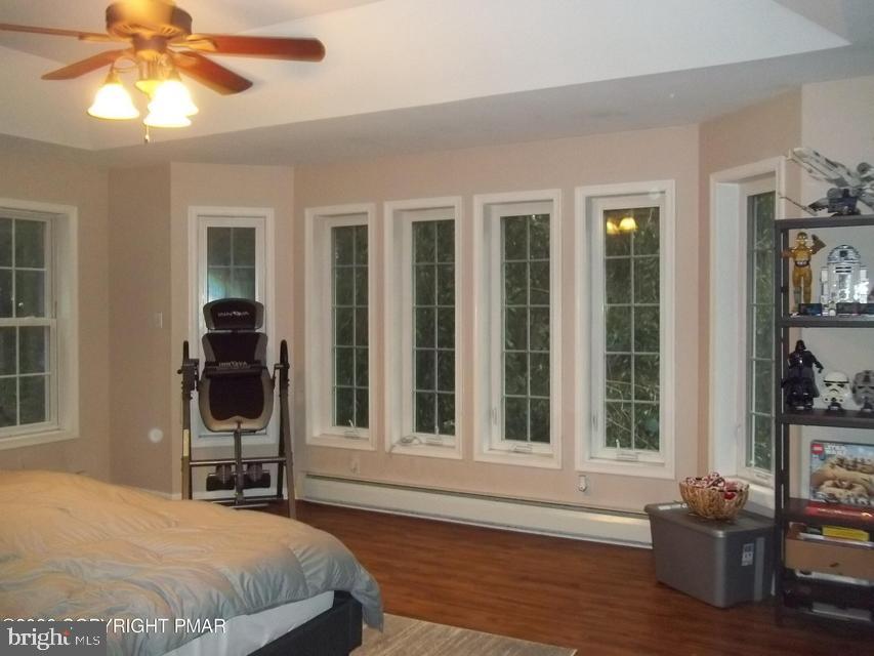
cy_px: 328
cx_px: 437
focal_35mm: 32
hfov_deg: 56.8
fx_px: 808
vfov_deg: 44.2
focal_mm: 5.7
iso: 400
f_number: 2.9
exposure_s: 1/30
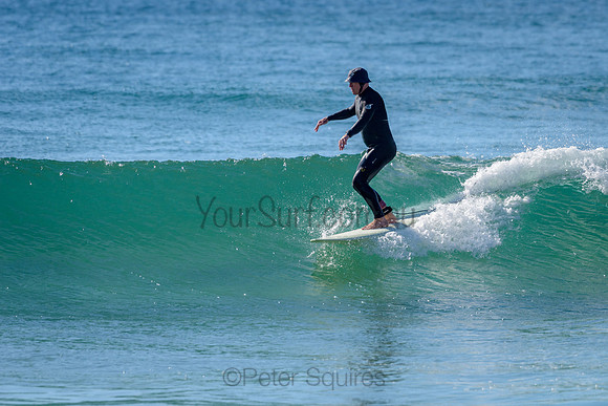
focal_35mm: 441
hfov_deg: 4.7
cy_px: 192
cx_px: 373
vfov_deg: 3.1
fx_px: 7457
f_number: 5.6
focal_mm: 360
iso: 250
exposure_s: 1/3200
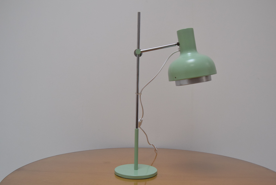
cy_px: 92
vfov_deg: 38.4
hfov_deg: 55.1
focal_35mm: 34
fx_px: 265
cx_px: 138
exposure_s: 1/160
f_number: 6.3
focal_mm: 23
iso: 1600
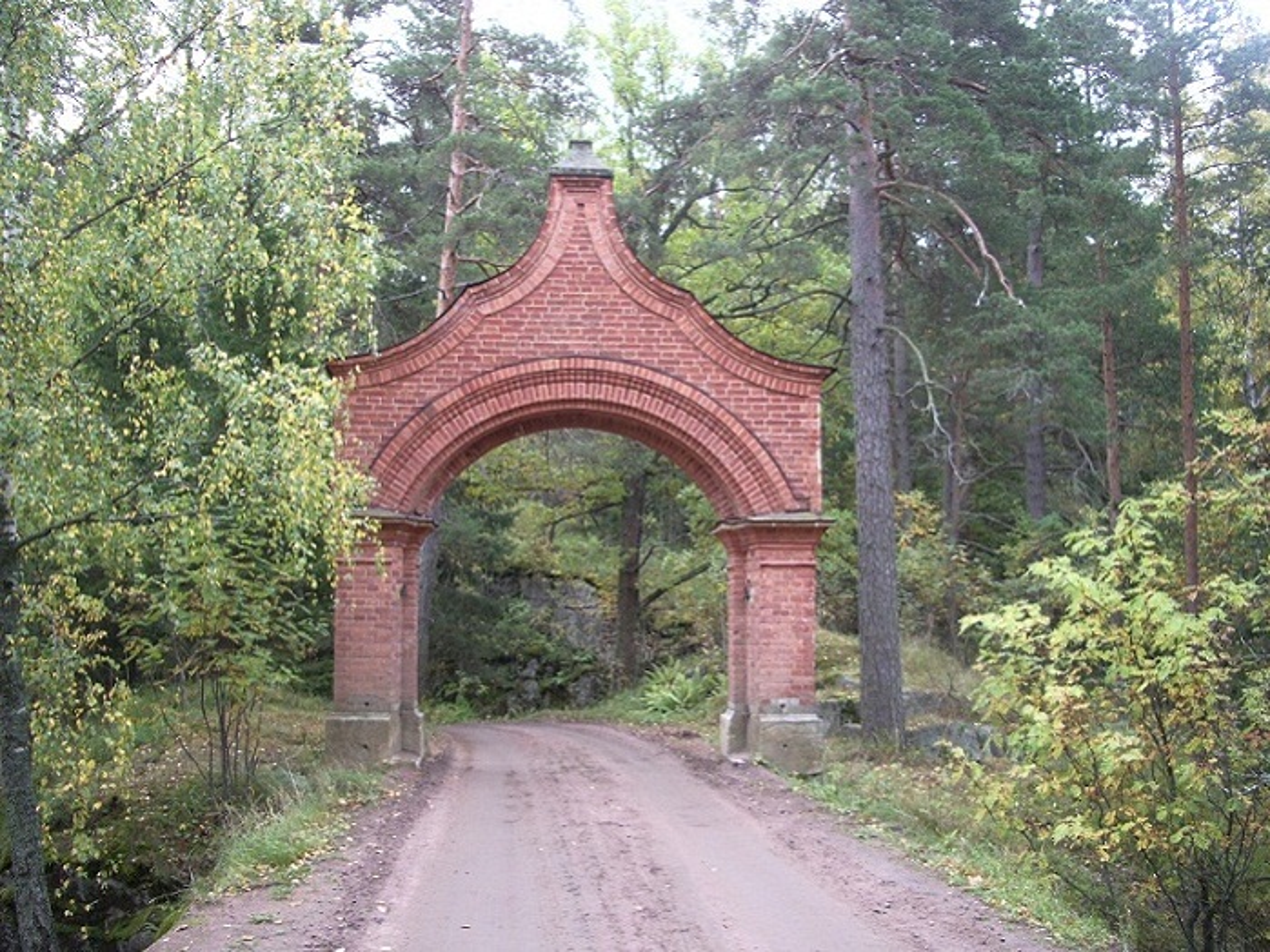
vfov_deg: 40.7
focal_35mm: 35
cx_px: 635
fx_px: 1284
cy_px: 476
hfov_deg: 52.6
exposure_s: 1/60
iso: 80
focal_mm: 5.8
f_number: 2.6
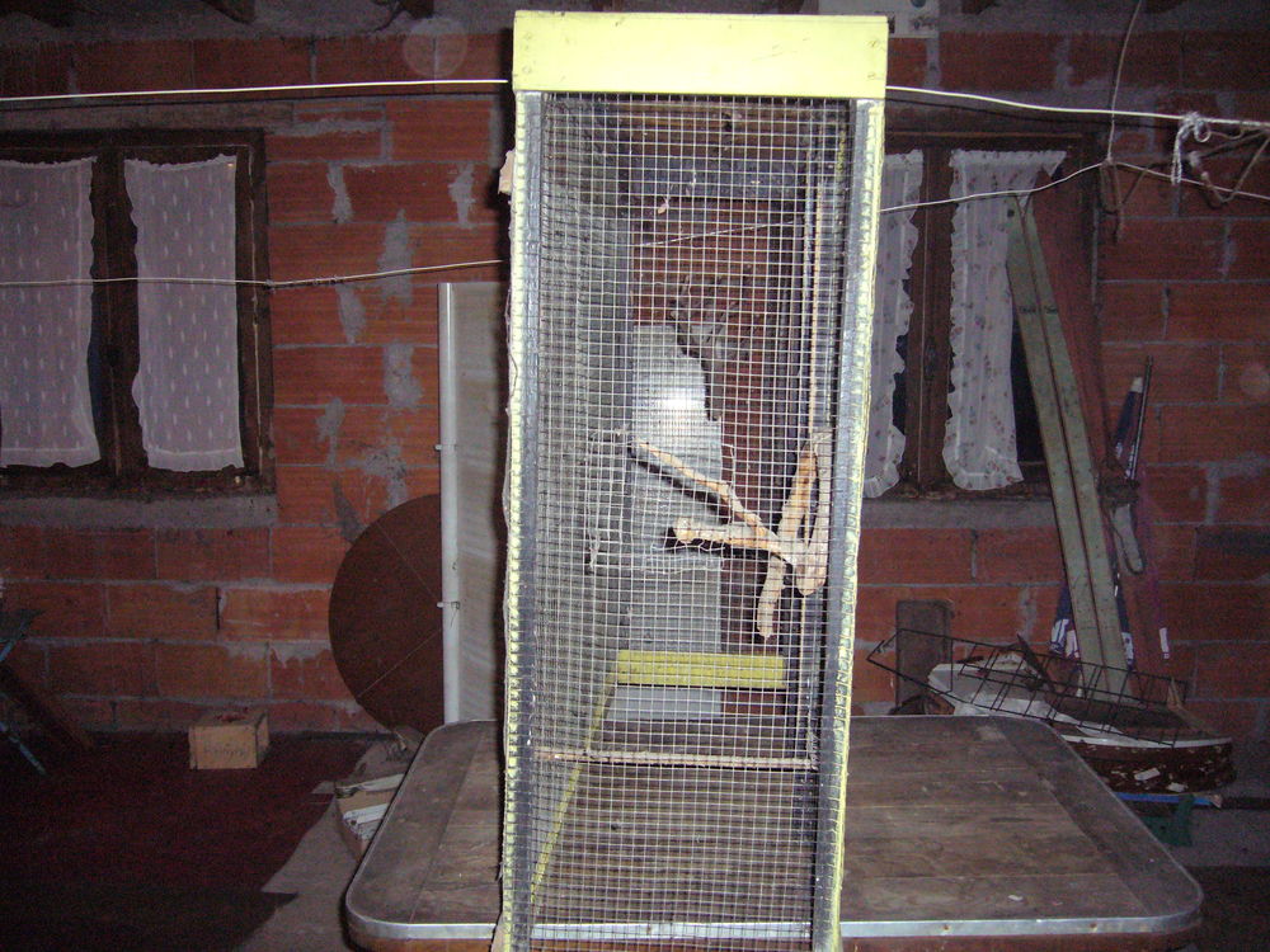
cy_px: 476
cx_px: 635
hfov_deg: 52.6
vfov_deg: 40.7
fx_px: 1284
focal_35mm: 35
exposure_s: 1/30
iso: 400
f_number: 2.8
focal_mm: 5.8
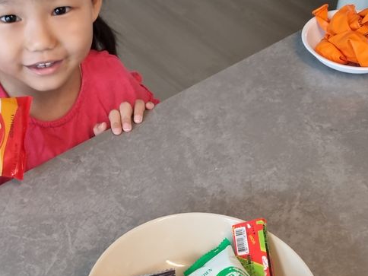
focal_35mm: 58
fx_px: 617
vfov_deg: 25.1
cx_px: 118
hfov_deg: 32.9
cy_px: 180
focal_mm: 5.4
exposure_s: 1/120
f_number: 1.8
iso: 320
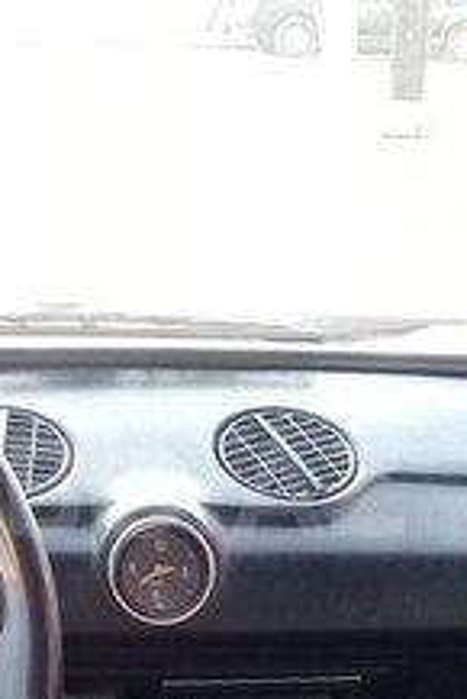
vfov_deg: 20.7
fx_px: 1904
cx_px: 74
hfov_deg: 13.9
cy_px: 488
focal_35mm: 98
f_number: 2.2
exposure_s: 1/33
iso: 64
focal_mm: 3.3
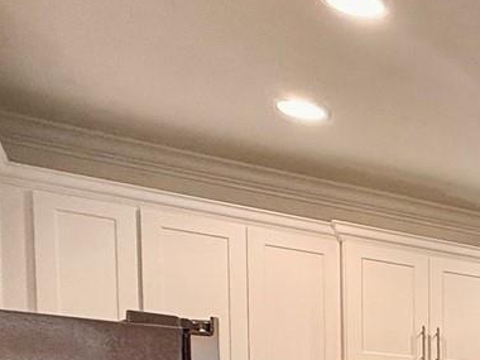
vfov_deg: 21.4
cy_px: 520
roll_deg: -1.9
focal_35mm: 59
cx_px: 801
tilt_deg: -3.7
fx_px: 818
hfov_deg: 23.0
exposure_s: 1/120
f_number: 2.2
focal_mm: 2.22
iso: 160
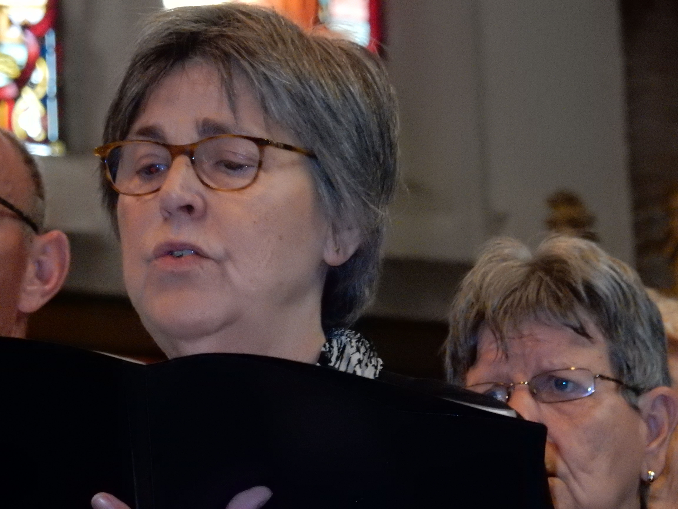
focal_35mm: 380
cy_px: 254
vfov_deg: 3.9
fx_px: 7443
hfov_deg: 5.2
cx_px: 339
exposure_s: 1/40
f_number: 6.3
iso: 1600
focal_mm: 67.8
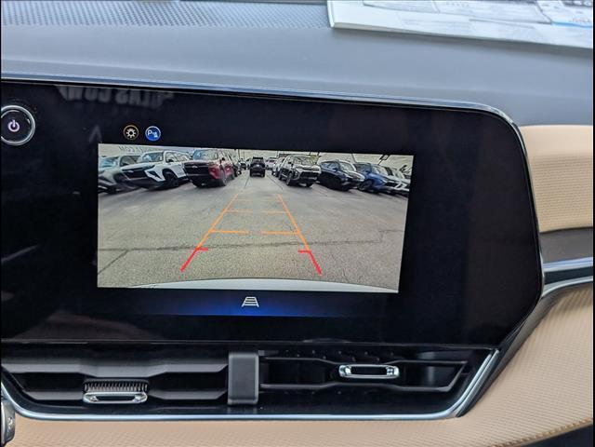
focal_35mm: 49
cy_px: 224
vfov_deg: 29.7
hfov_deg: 38.9
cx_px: 298
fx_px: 842
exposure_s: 1/294
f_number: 1.68
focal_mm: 6.9
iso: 23
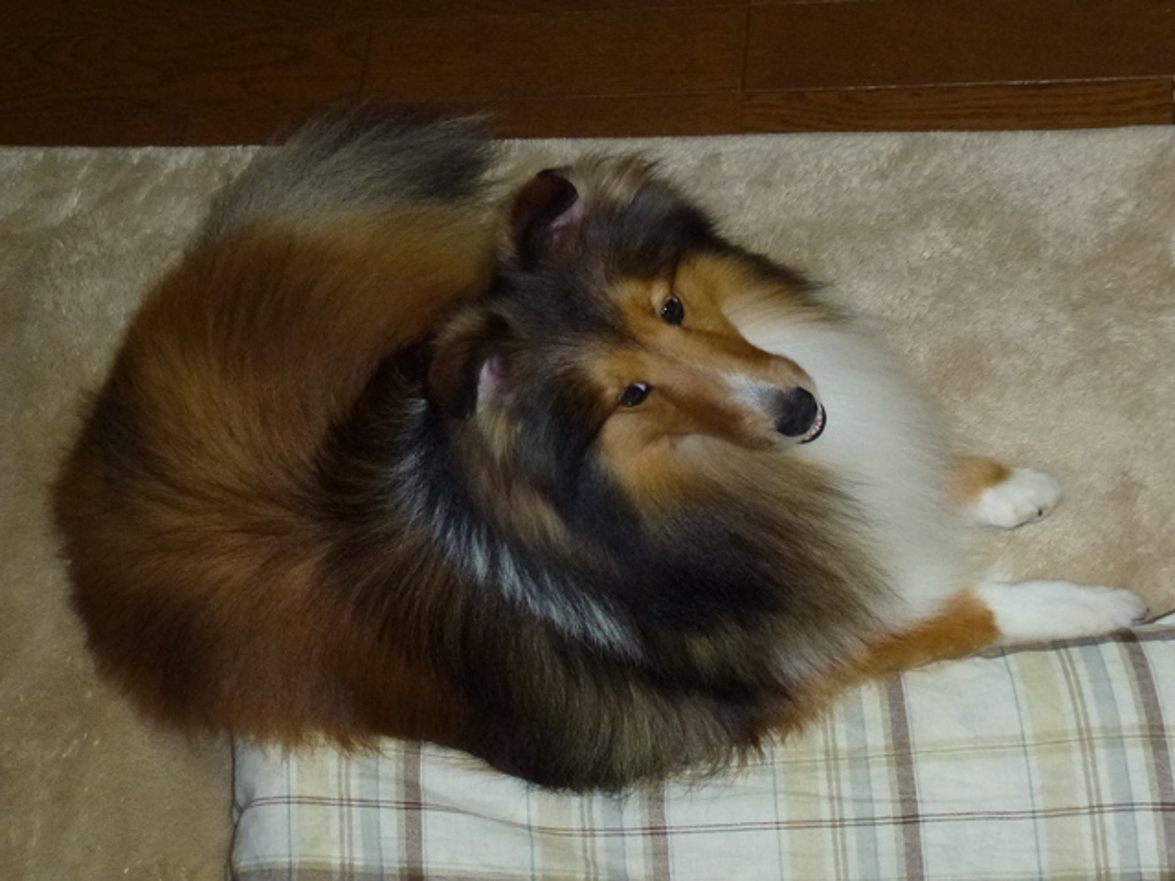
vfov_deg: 37.7
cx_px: 588
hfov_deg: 49.0
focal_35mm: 38
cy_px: 440
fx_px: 1290
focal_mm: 6.8
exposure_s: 1/60
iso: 250
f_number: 3.8
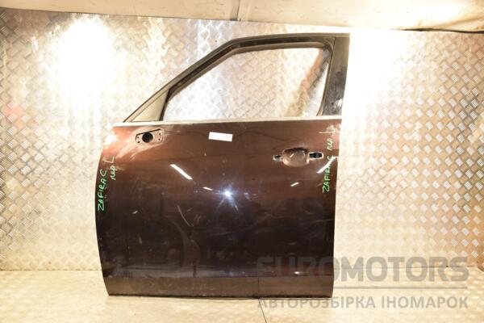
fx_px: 444
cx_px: 242
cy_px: 162
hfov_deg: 57.2
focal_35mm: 33
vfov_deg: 40.0
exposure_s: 1/60
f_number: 5
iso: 800
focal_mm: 22
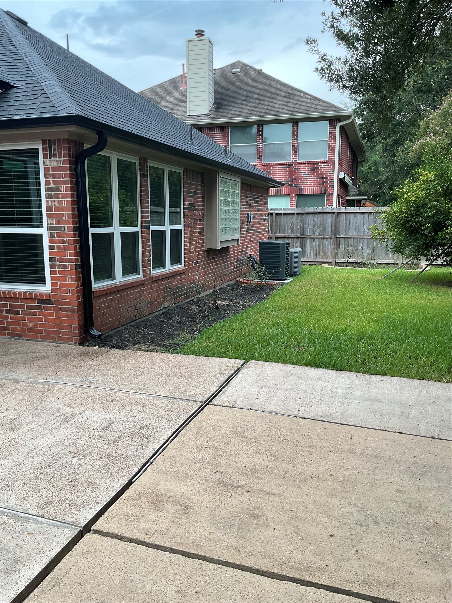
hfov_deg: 48.2
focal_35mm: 29
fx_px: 505
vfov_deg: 61.7
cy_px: 302
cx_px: 226
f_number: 1.8
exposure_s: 1/60
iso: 40
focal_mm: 3
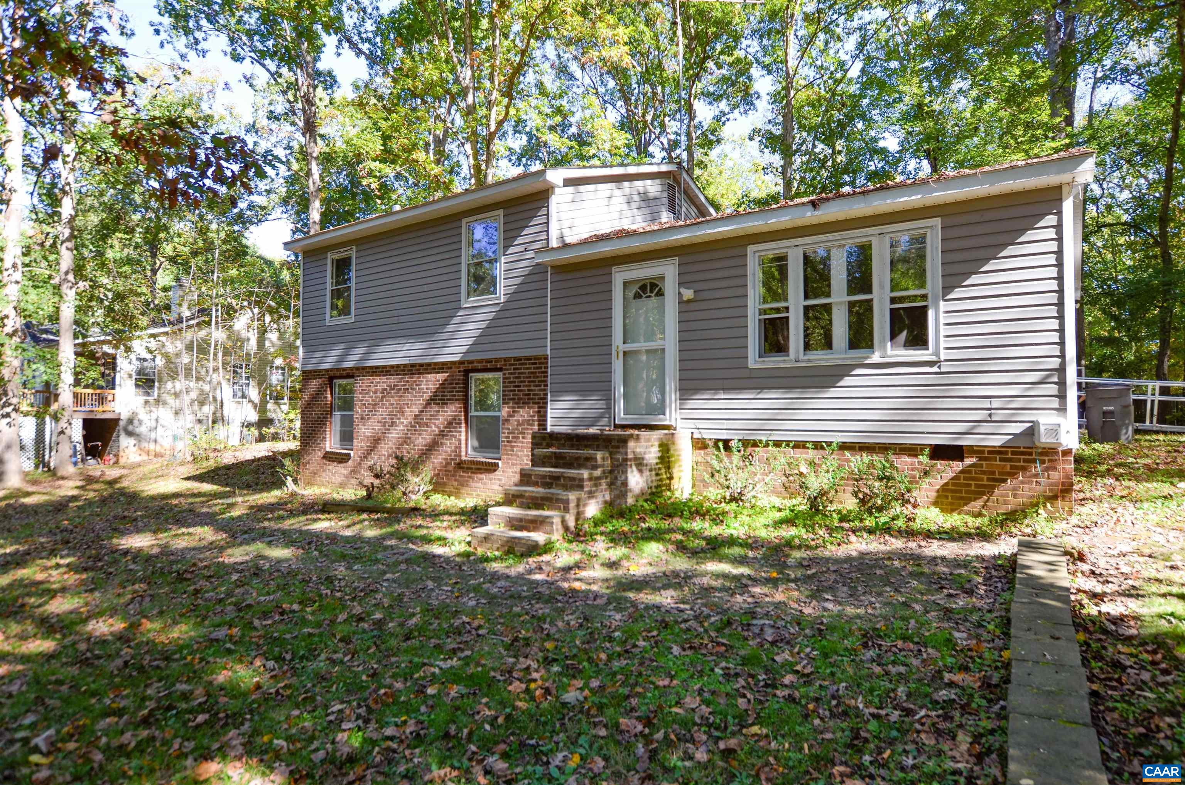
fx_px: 640
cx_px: 592
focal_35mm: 20
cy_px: 392
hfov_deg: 85.5
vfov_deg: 63.0
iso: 100
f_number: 5
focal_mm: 13
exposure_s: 1/100
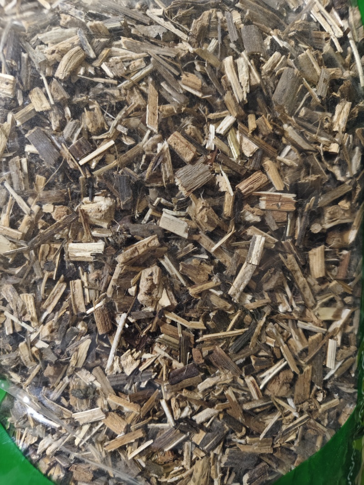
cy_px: 242
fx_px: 323
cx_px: 182
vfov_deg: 73.9
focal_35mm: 23
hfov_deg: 58.9
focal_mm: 5.56
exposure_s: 1/50
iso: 598
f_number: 1.88
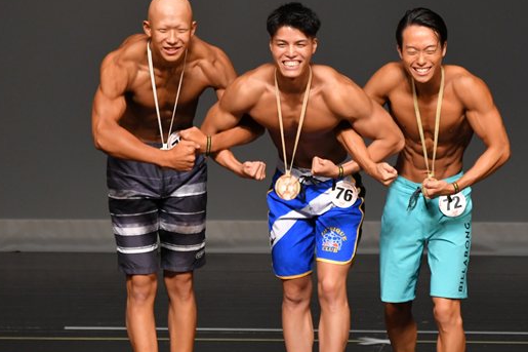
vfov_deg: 2.4
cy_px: 201
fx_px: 8269
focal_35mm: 564
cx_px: 303
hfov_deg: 3.7
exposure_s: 1/400
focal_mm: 250
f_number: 5.6
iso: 2000
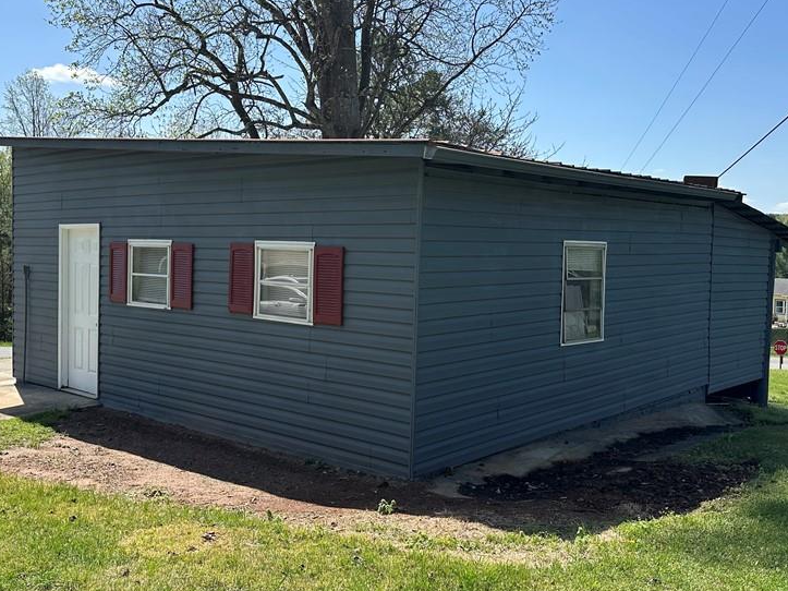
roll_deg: -1.0
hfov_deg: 53.9
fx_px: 774
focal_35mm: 34
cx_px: 427
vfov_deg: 41.8
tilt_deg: -2.8
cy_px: 290
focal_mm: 6.86
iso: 80
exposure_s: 1/3861
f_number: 1.78
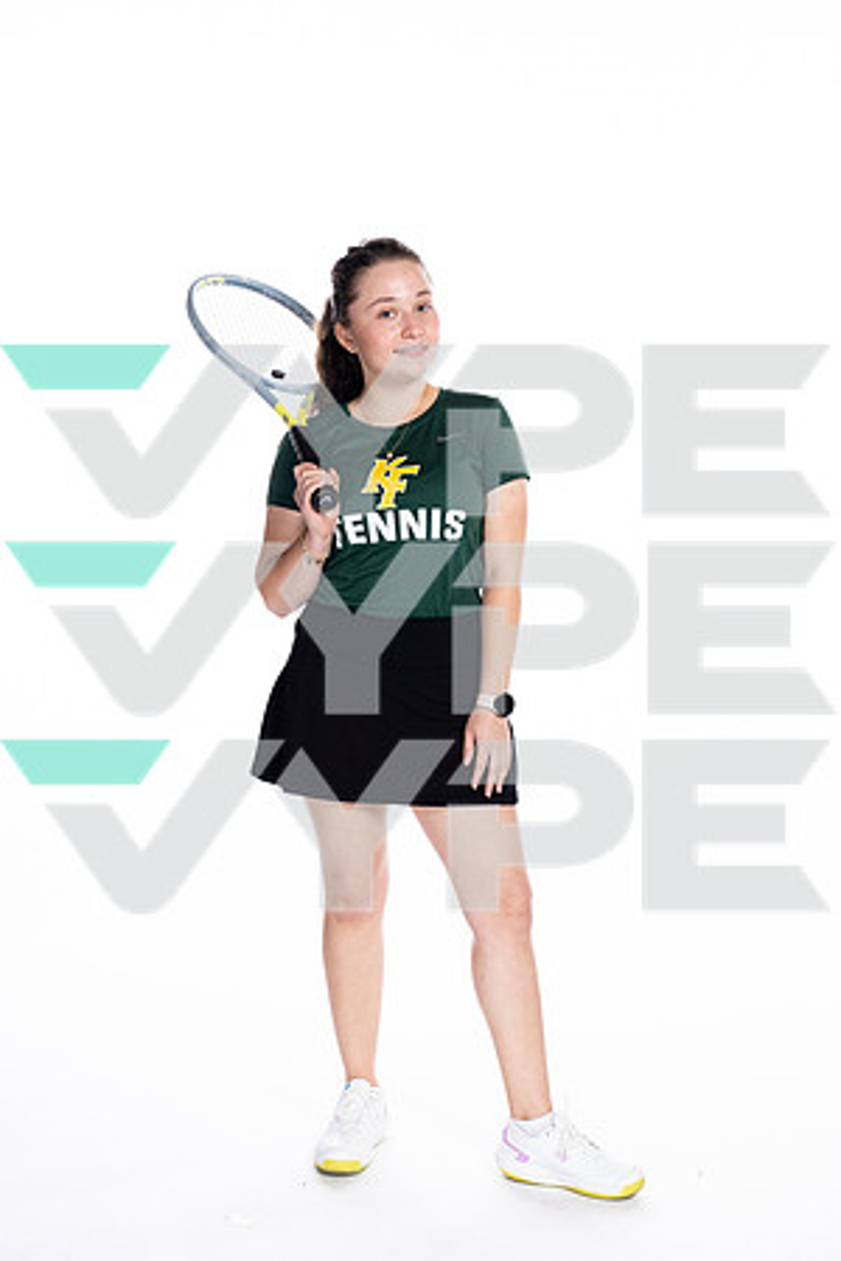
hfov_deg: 20.6
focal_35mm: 66
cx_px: 420
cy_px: 630
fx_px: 2313
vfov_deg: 30.5
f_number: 5.6
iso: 400
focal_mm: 66
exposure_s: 1/250
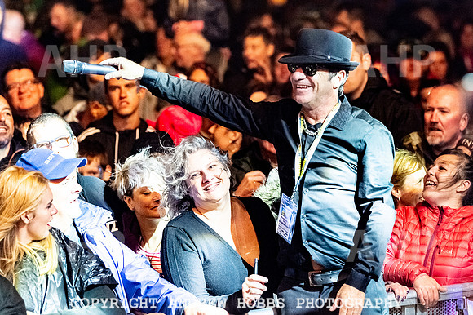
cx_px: 302
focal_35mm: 226
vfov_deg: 6.1
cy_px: 114
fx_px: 2969
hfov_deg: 9.1
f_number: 3.5
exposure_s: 1/500
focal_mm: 170
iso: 6400
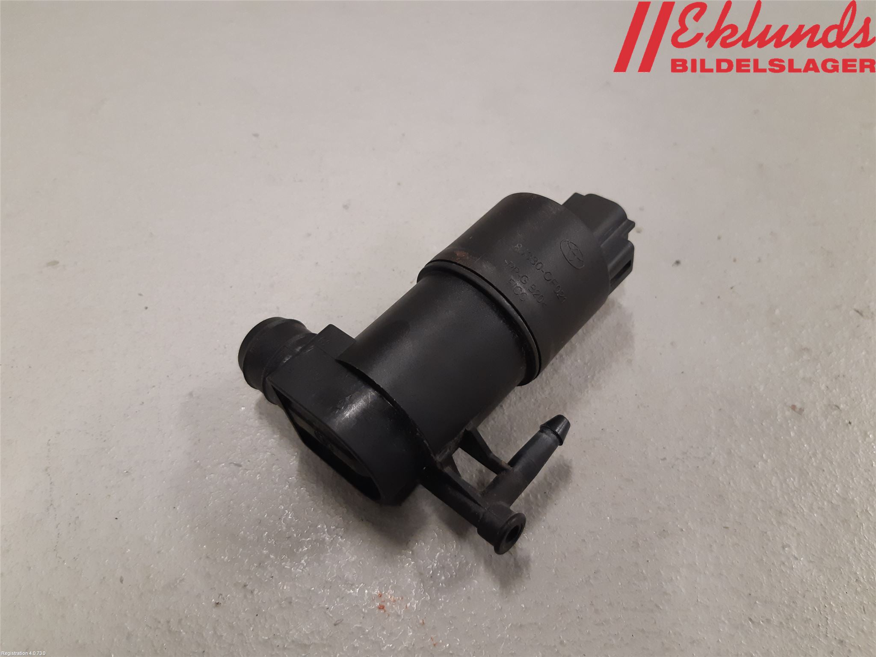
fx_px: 658
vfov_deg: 53.1
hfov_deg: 67.3
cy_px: 328
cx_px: 438
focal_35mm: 26
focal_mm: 3.93
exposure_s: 1/50
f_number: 1.7
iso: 200
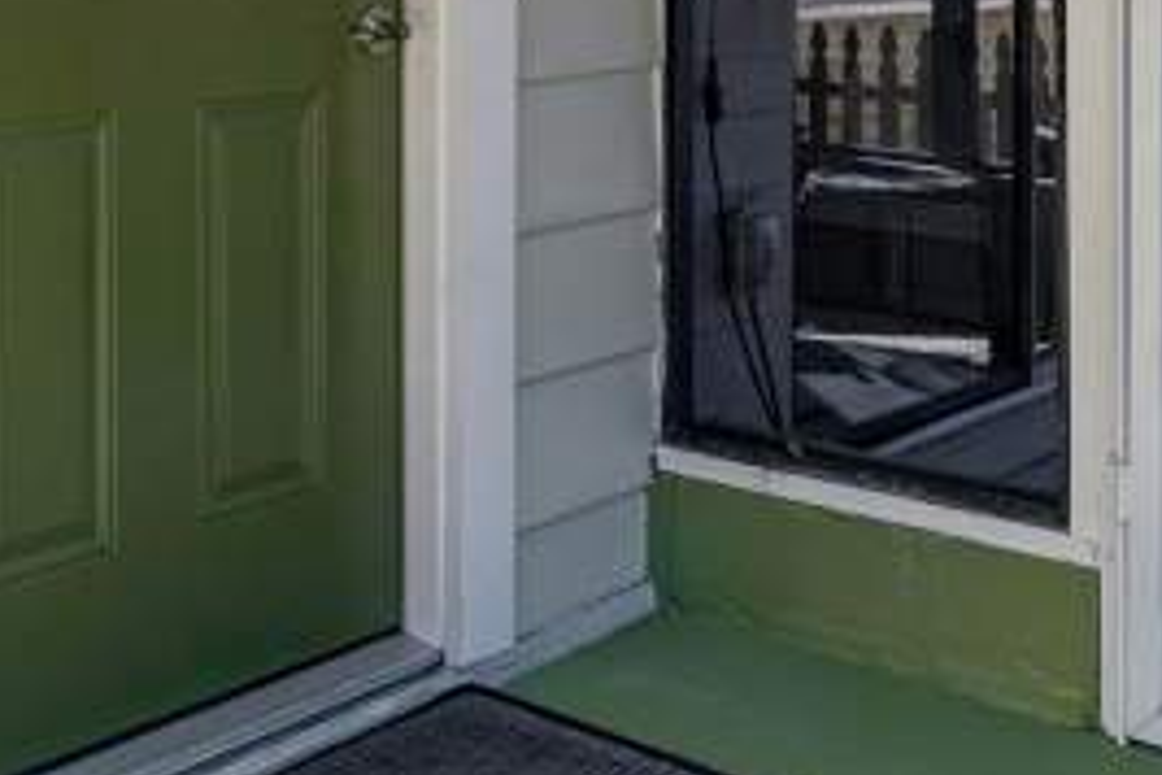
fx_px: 1840
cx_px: 405
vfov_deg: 22.6
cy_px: -54
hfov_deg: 34.8
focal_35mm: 57
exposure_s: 1/200
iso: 100
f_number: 7.1
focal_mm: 13
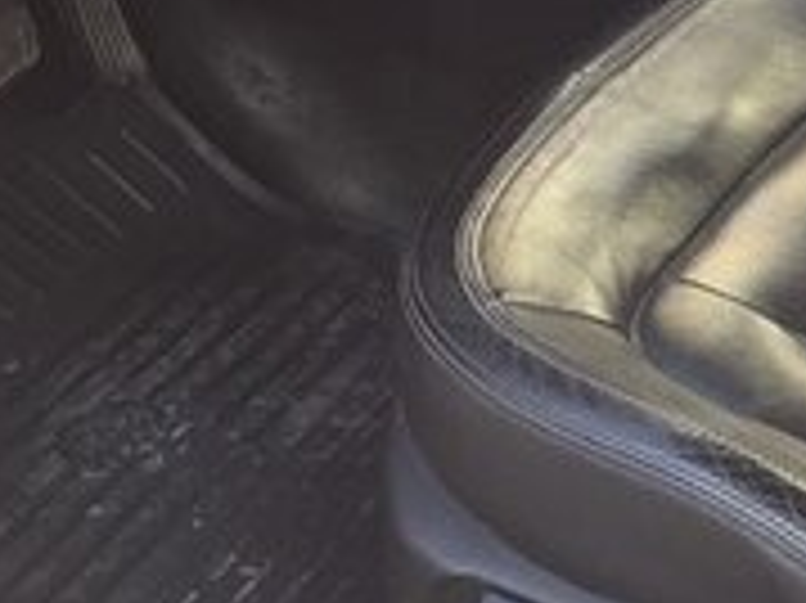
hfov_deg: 18.1
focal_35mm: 107
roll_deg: -2.4
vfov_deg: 13.1
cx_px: 707
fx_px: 2490
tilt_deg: -23.2
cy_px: -290
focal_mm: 4.15
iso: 40
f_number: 2.2
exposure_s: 1/50
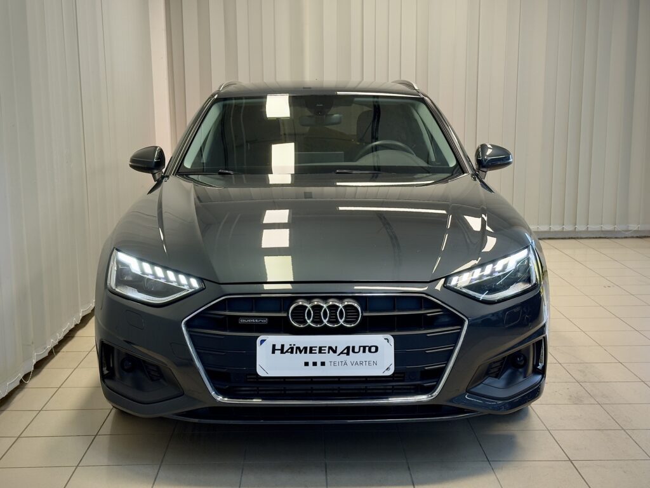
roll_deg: +0.3
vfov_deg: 30.3
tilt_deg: -9.7
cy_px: 244
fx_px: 901
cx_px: 325
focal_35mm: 48
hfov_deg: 39.7
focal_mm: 6.76
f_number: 1.78
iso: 100
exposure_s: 1/81
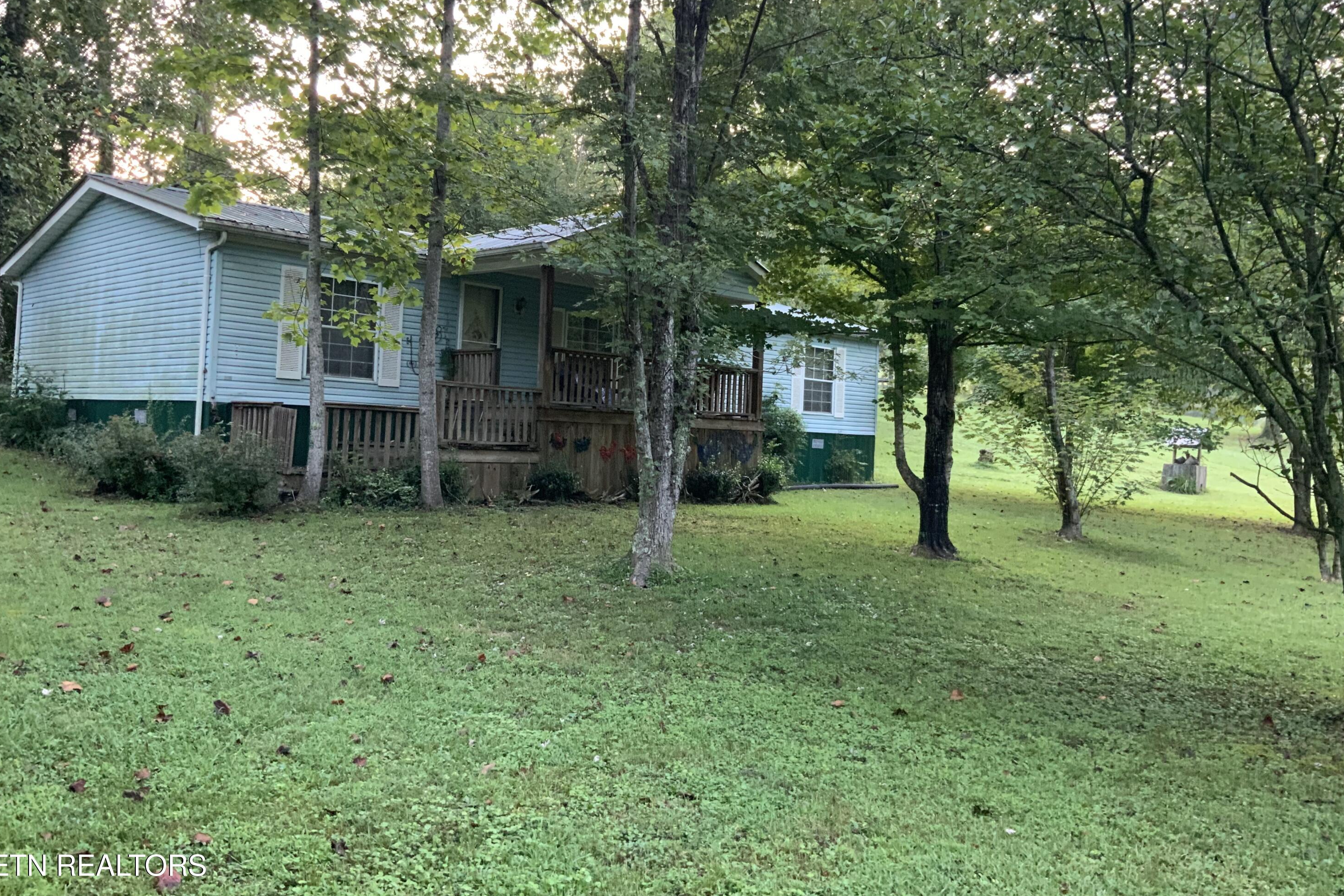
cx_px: 678
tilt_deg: +1.8
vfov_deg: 42.3
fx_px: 1157
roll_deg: -1.6
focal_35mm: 31
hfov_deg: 60.3
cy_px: 395
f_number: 1.8
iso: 160
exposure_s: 1/60
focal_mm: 3
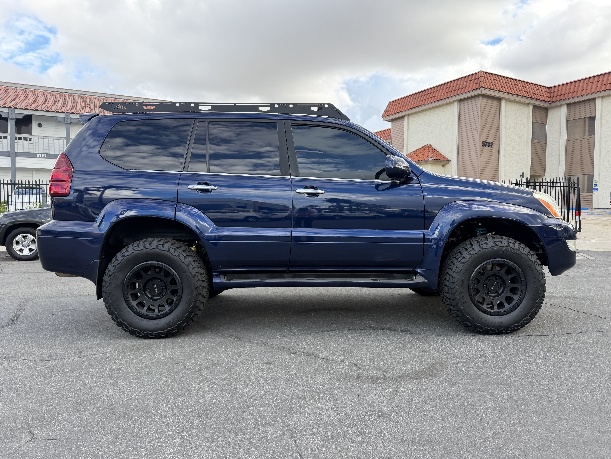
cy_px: 230
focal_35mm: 24
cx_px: 306
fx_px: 424
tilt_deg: -2.1
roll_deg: -0.3
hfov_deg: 71.6
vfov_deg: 56.8
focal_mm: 6.76
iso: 100
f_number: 1.78
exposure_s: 1/443
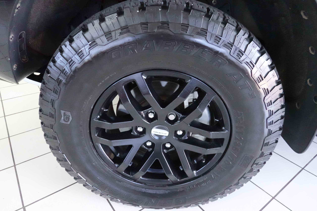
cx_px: 158
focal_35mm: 24
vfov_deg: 53.1
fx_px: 211
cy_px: 106
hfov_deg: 73.7
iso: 6400
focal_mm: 9.01
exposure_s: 1/20
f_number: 8
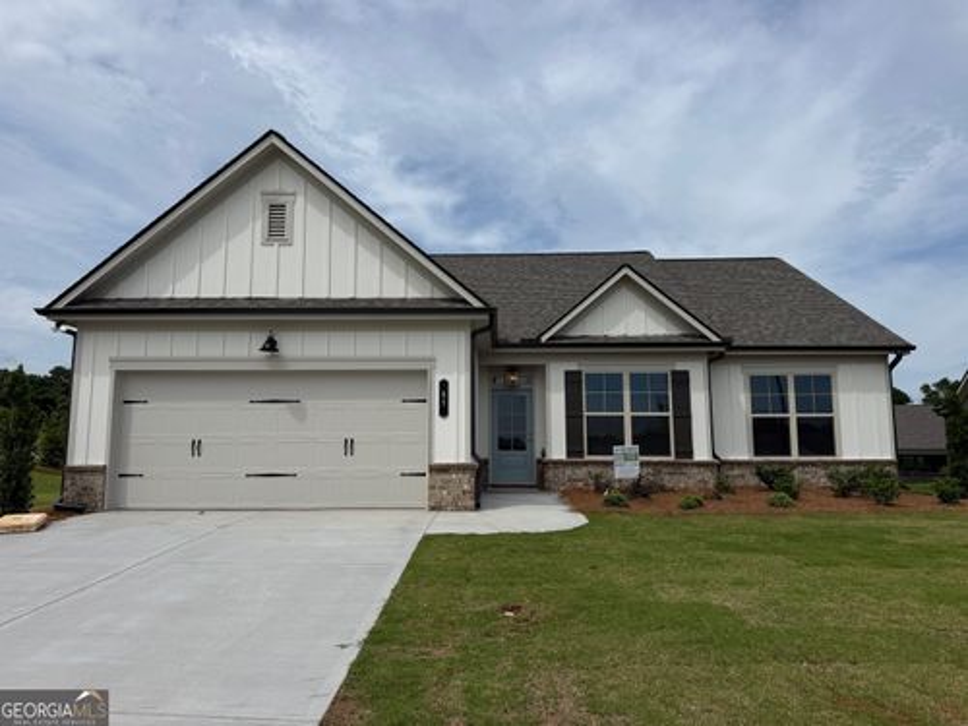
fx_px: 671
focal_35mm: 24
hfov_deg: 71.6
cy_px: 363
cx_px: 484
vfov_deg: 56.8
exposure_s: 1/9091
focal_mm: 6.76
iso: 80
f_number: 1.78
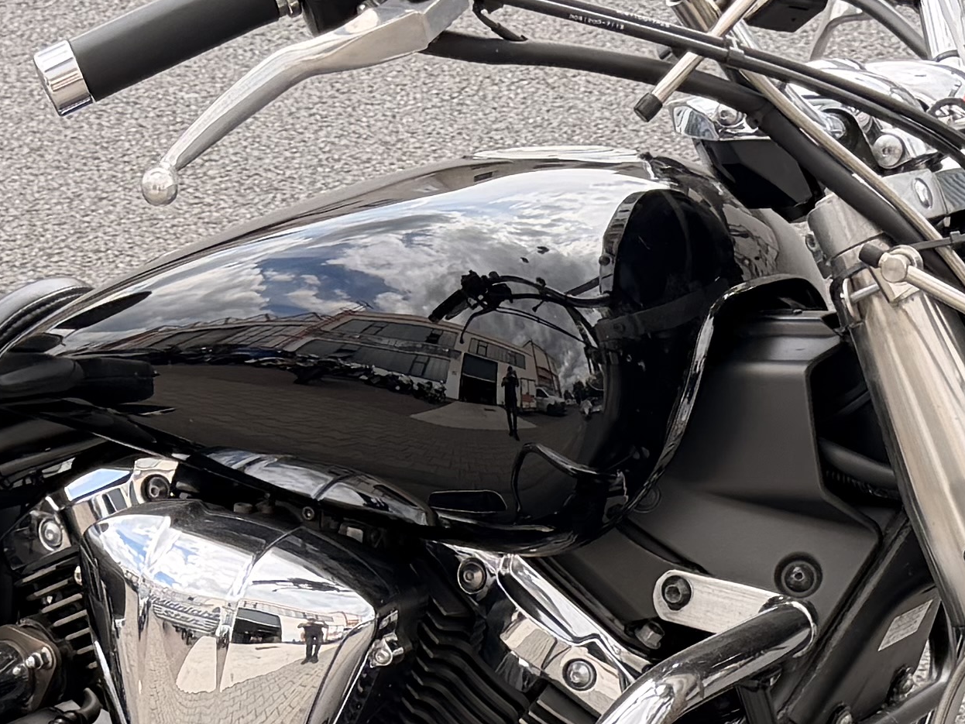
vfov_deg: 13.2
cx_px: 355
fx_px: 3067
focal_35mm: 110
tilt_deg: -26.2
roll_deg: +0.7
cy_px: 785
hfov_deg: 17.9
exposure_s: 1/868
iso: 100
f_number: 1.78
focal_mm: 6.76
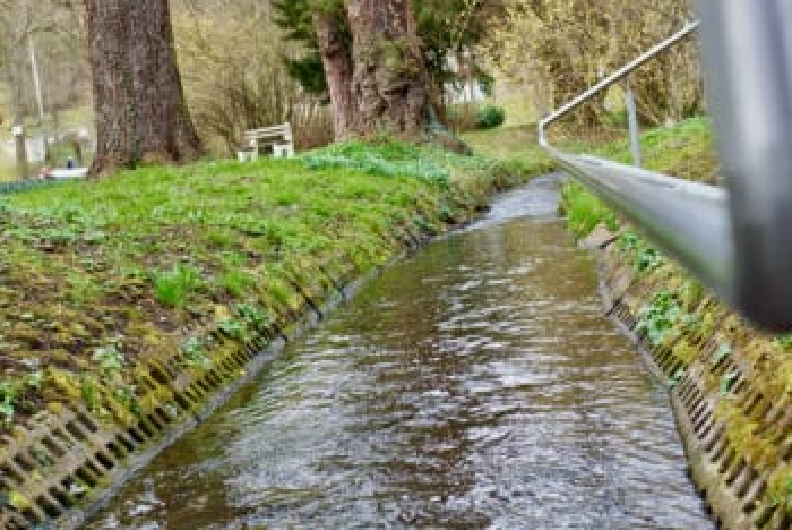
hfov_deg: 28.5
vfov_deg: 19.3
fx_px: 1557
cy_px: 229
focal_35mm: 71
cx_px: 308
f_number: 4
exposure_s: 1/200
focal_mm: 33
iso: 400
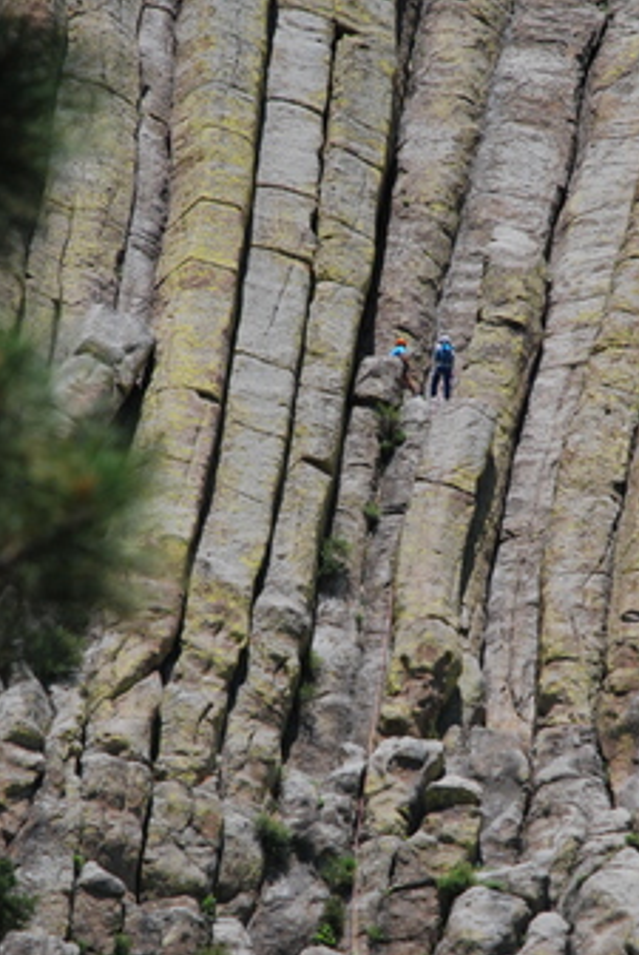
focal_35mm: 314
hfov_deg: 4.4
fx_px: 8328
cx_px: 460
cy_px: 614
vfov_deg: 6.6
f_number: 7.1
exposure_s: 1/800
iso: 800
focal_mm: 135
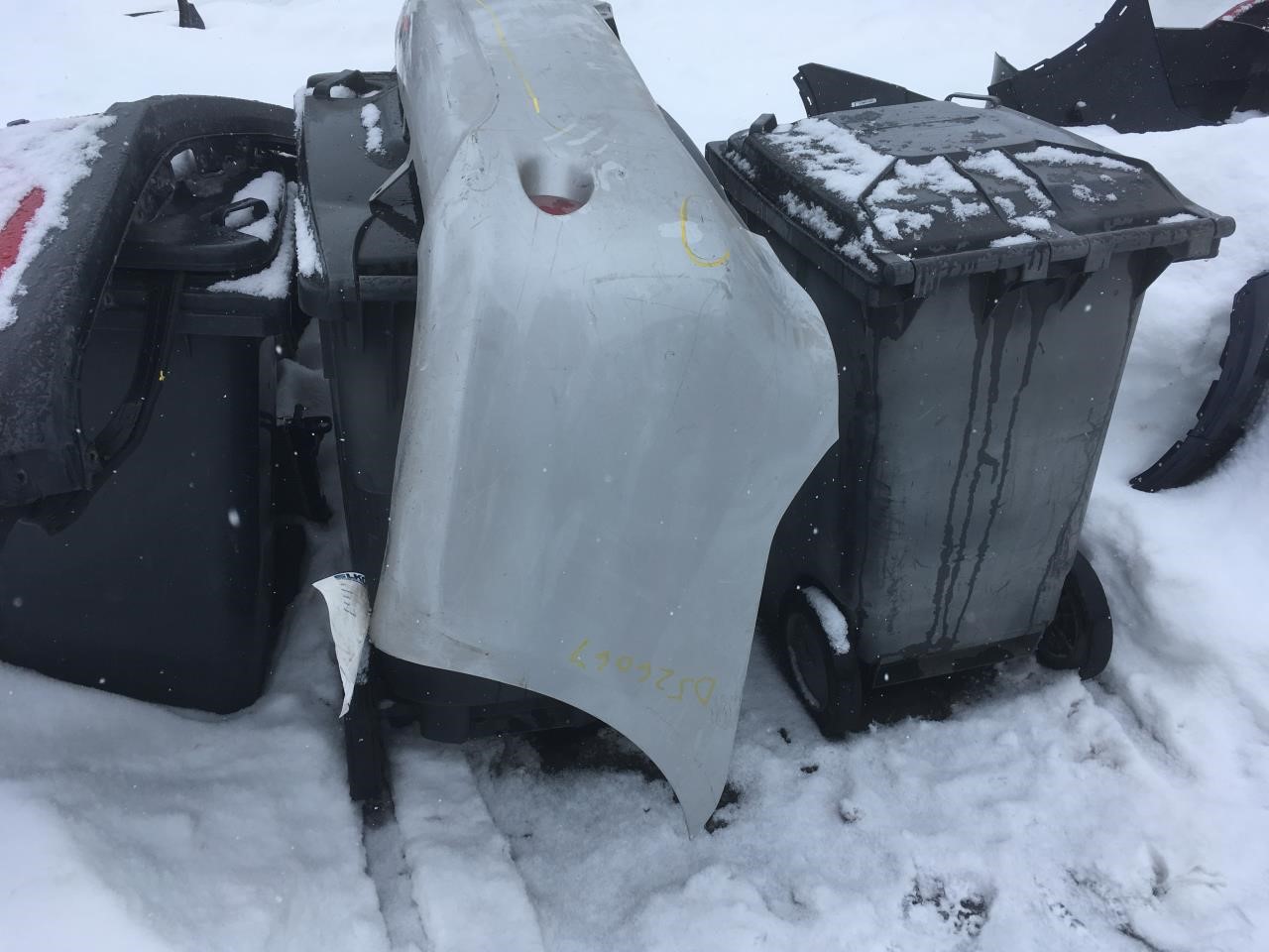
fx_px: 1063
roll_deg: -0.9
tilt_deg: -29.3
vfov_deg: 48.2
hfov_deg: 61.7
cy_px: 476
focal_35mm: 29
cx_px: 634
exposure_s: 1/1083
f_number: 2.2
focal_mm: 4.15
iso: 25
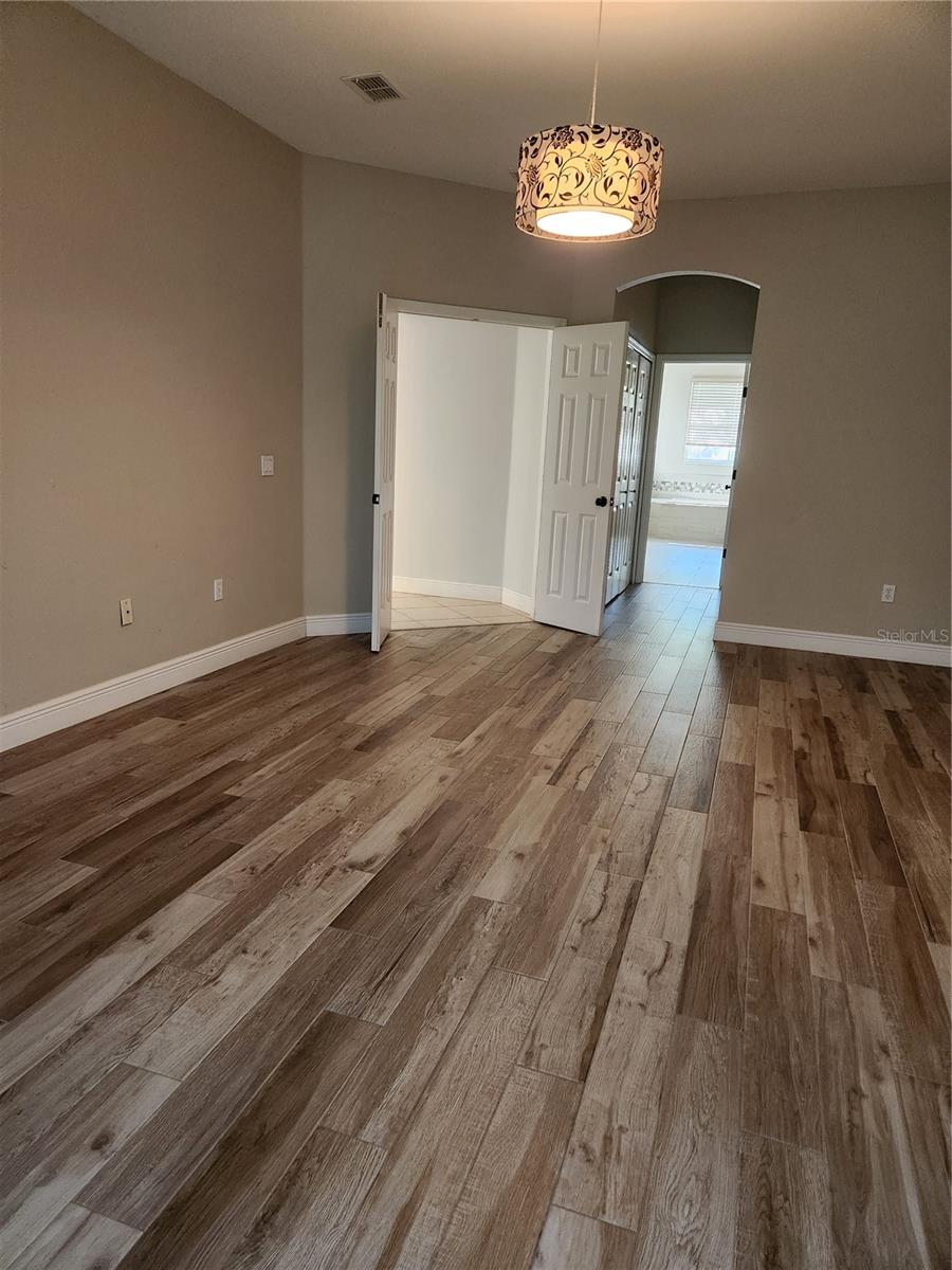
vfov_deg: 73.9
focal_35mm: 23
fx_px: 843
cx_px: 476
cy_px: 635
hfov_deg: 58.9
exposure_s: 1/120
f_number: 1.8
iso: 640
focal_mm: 5.4
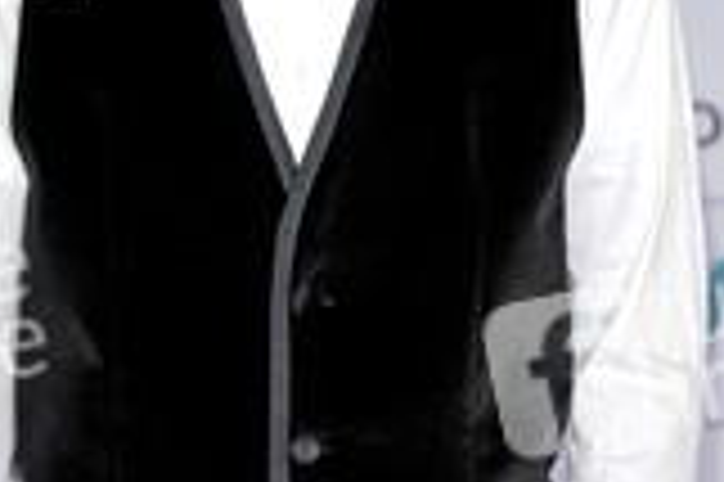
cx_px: 308
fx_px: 6007
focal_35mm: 299
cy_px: 126
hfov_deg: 6.9
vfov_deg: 4.6
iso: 320
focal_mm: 80
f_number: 4.5
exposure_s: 1/160
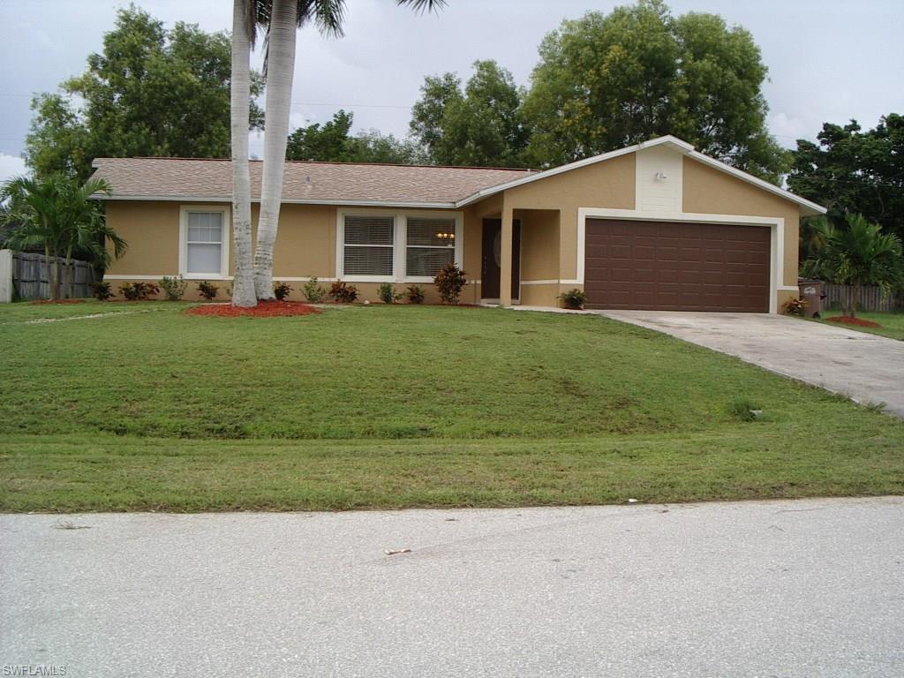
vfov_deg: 37.7
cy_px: 339
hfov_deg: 49.0
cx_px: 452
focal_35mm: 38
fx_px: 992
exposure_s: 1/80
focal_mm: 5.8
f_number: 4.8
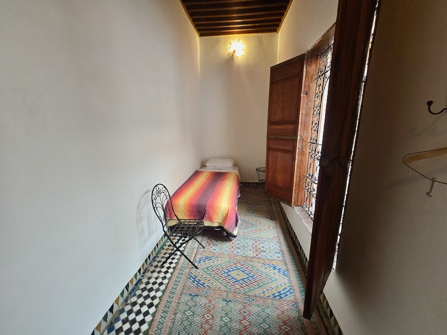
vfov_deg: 89.9
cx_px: 224
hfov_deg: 106.2
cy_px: 168
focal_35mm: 13
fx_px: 168
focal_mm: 1.7
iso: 160
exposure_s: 1/50
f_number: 2.2
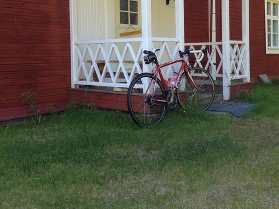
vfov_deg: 28.2
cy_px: 58
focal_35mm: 51
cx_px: 154
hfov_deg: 37.5
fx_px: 411
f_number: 2.4
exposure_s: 1/120
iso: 50
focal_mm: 4.28
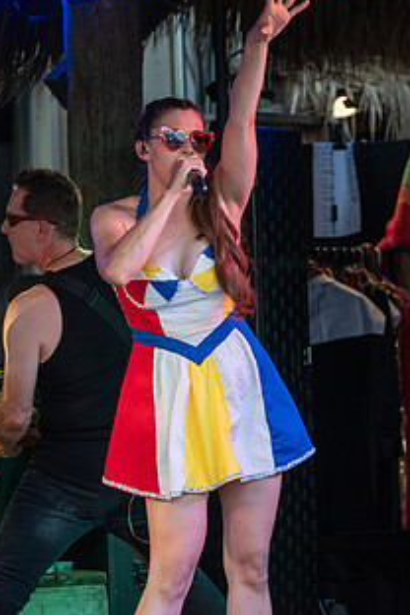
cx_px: 173
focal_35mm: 202
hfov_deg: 6.8
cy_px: 302
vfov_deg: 10.2
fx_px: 3451
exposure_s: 1/400
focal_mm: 140
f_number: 5
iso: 1000
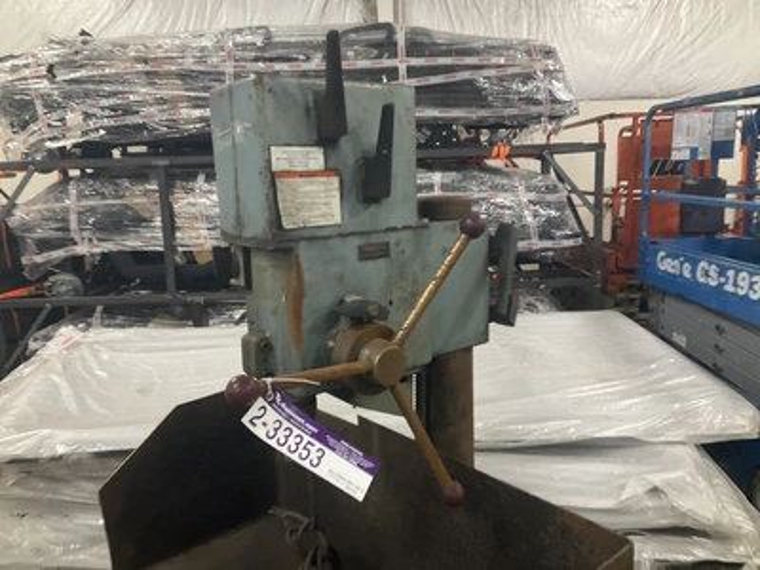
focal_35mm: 29
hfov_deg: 61.7
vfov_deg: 48.2
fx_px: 637
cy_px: 285
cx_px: 380
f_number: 1.8
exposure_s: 1/60
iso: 200
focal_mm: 3
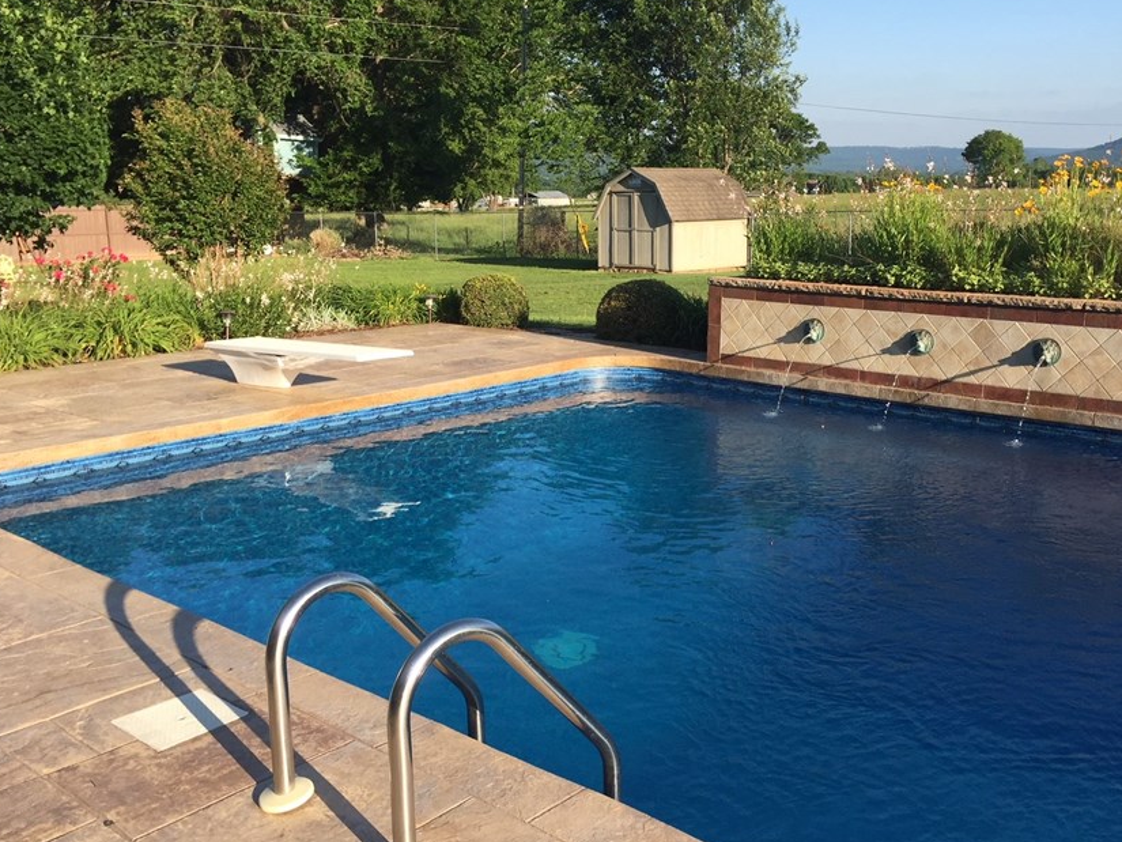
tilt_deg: -13.1
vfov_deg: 39.7
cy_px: 437
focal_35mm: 36
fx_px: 1167
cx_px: 632
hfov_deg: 51.2
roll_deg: -0.6
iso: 32
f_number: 2.2
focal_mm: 4.15
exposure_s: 1/964
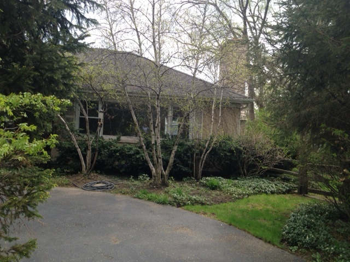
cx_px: 175
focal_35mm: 33
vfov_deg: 42.9
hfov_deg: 55.4
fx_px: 334
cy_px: 131
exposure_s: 1/390
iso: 50
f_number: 2.4
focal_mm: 4.12
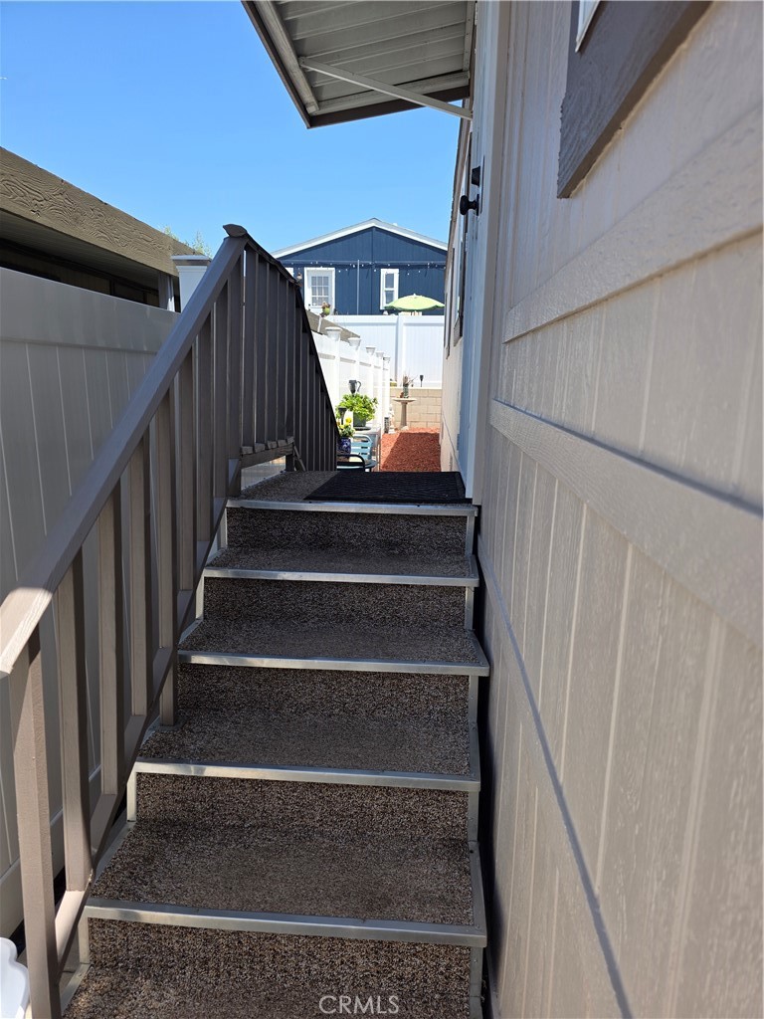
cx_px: 382
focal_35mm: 23
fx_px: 677
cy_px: 510
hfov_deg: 58.9
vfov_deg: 73.9
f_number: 1.7
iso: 80
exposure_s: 1/2593
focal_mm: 6.3
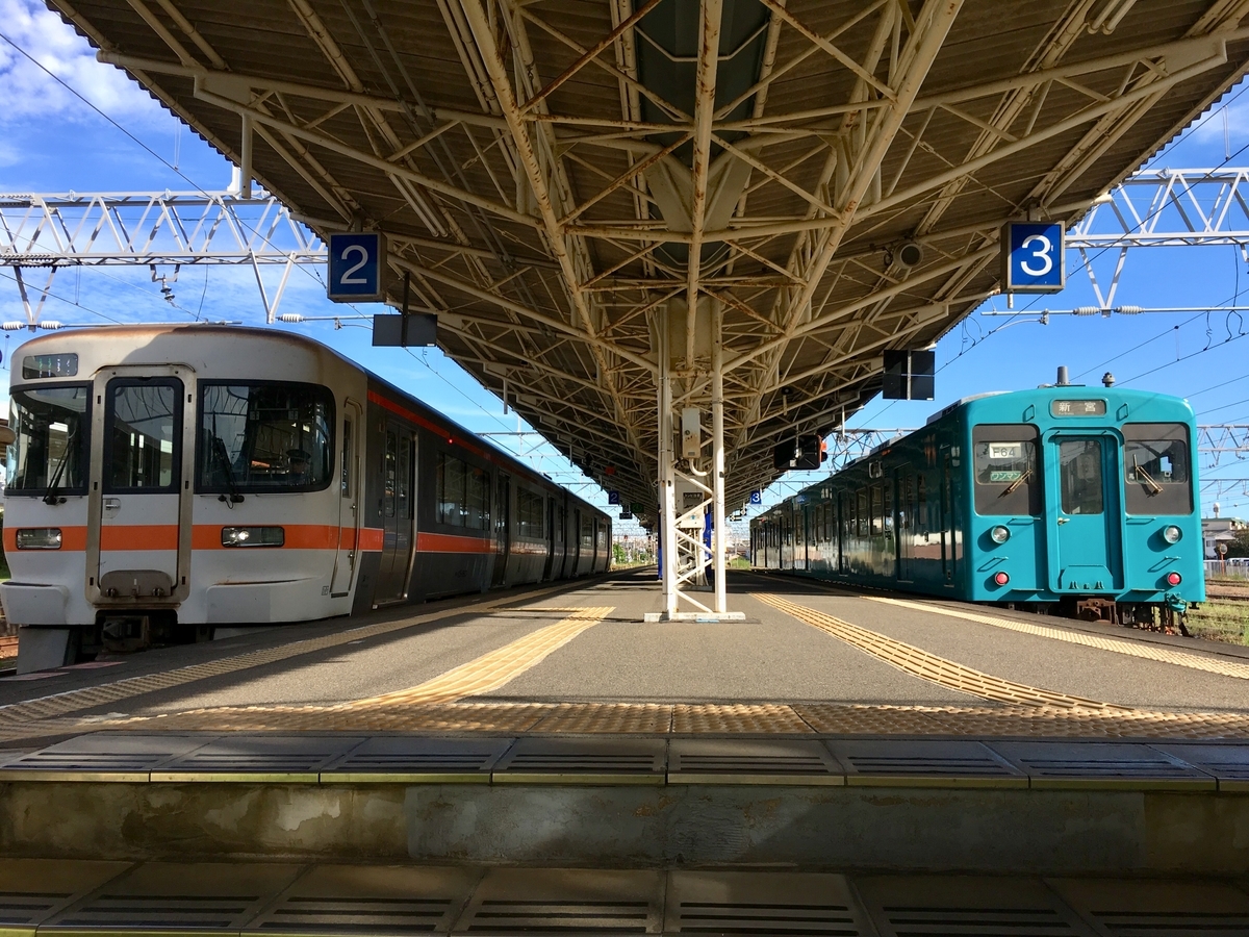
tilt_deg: +6.6
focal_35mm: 29
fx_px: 1046
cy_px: 468
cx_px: 624
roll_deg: -0.1
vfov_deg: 48.2
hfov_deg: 61.7
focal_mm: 4.15
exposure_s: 1/663
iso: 25
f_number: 2.2
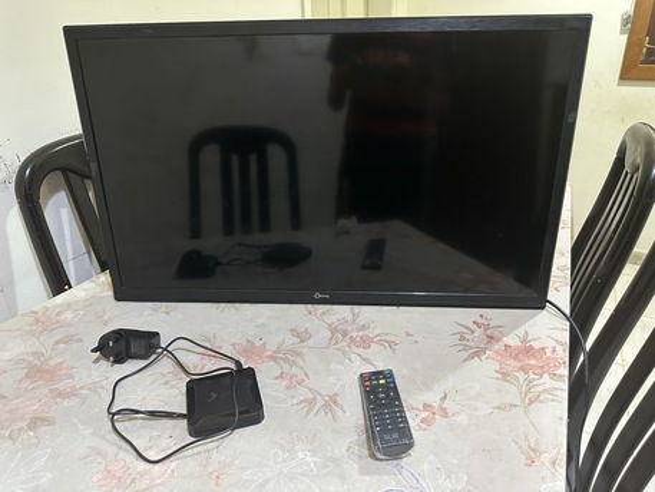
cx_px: 328
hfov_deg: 71.6
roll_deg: +1.1
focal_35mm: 24
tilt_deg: -23.2
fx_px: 454
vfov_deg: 56.8
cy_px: 246
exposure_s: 1/40
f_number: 1.78
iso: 640
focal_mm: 6.86
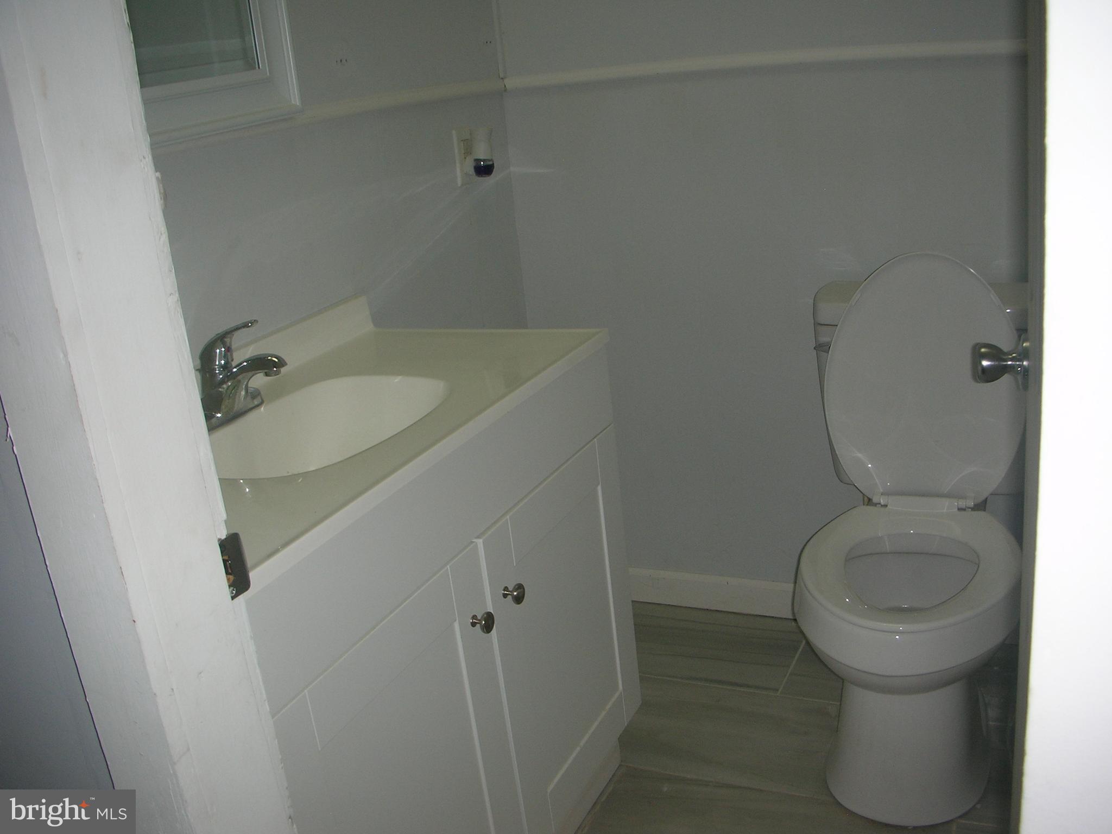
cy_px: 417
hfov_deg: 52.6
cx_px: 556
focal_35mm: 35
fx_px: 1124
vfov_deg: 40.7
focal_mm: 5.8
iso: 50
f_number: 3
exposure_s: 1/60.1
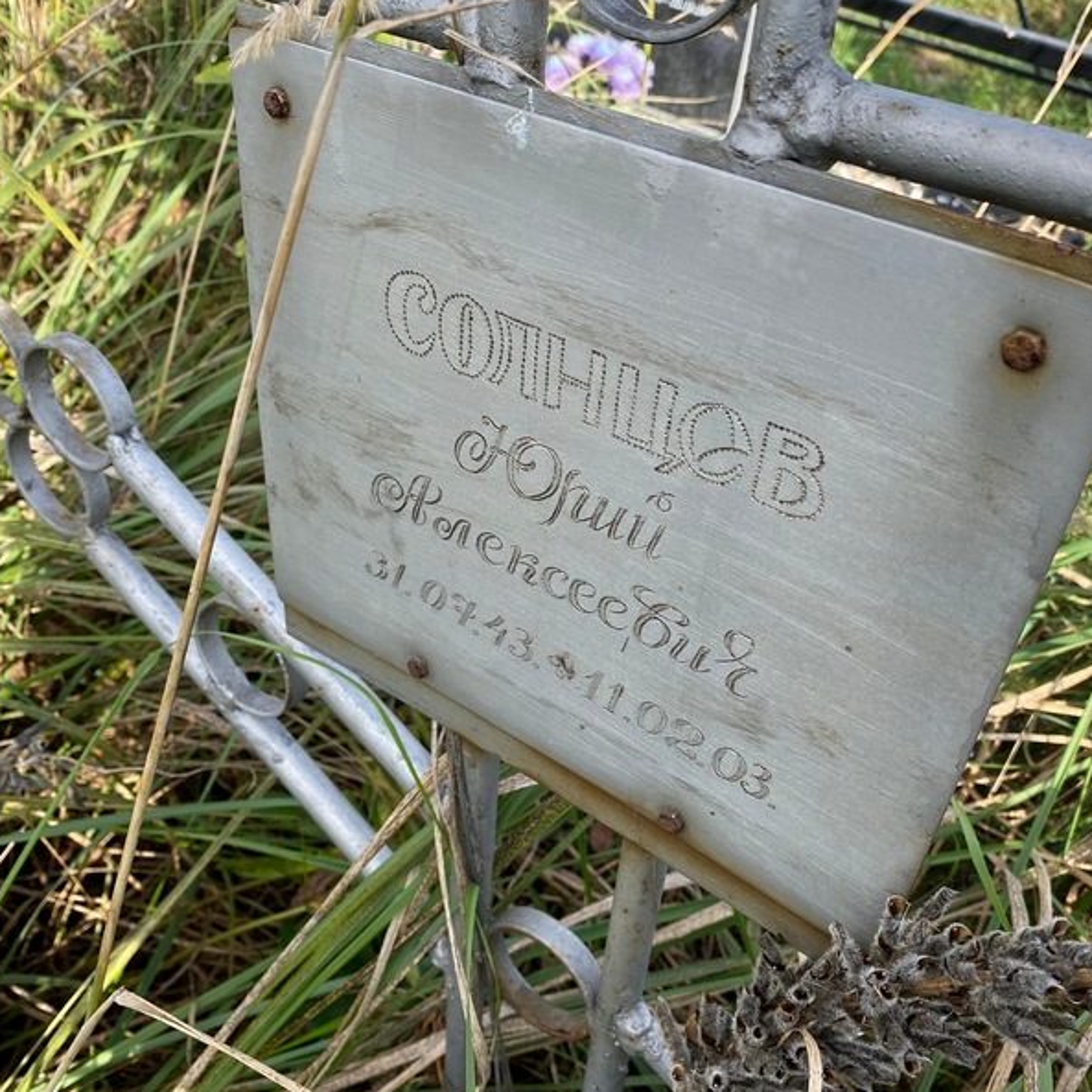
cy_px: 545
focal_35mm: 31
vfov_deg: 52.5
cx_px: 598
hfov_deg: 52.4
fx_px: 1106
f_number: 1.8
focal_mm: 4.25
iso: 32
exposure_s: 1/690
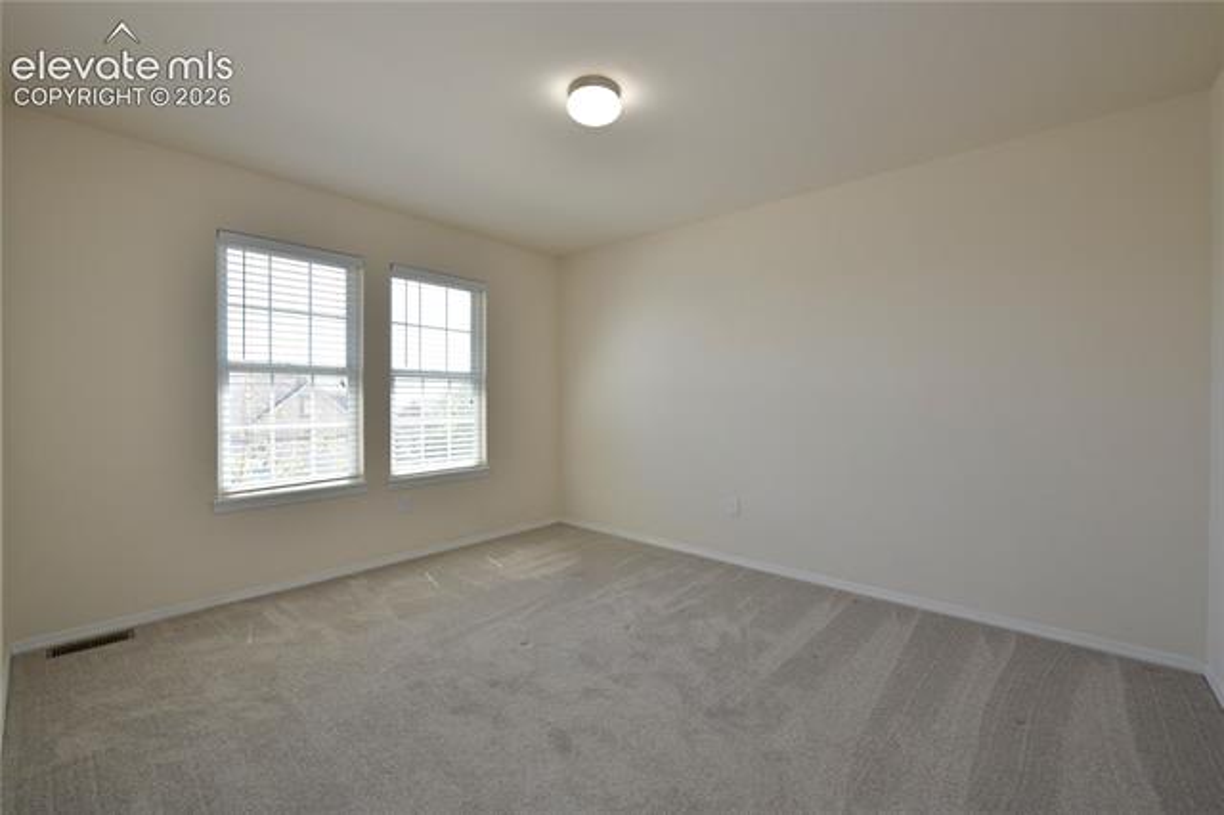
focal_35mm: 15
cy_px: 408
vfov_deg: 77.3
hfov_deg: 100.4
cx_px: 612
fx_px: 510
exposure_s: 1/160
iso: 1250
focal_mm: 15
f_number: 9
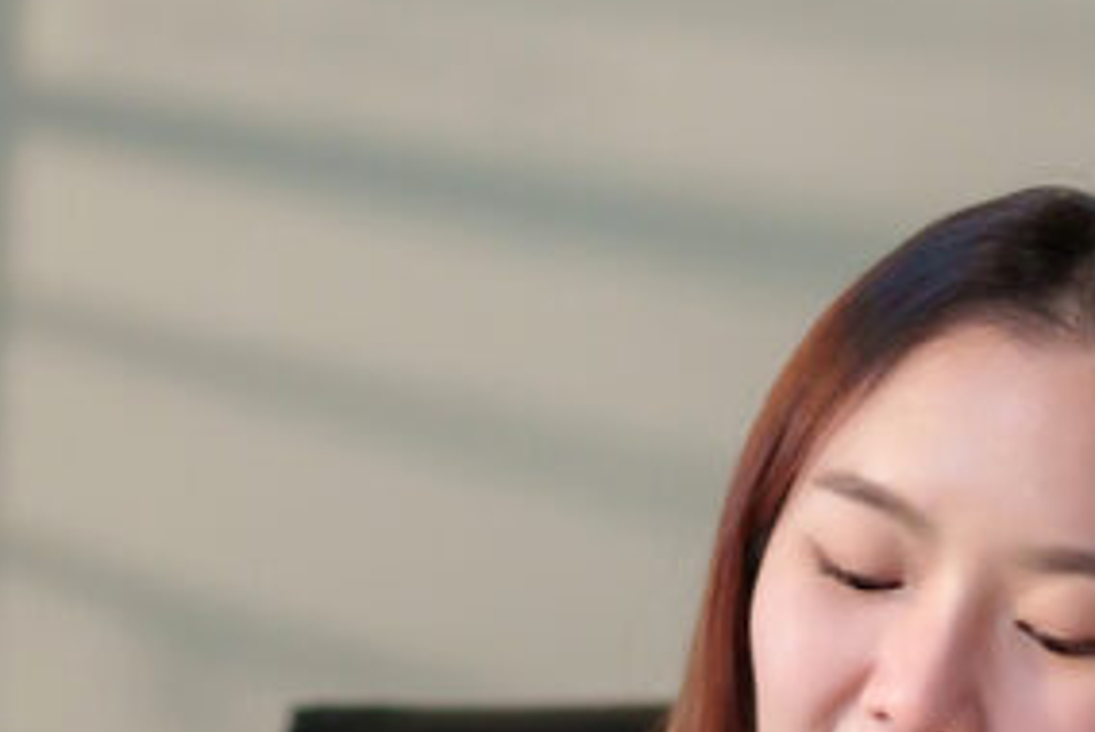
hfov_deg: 11.4
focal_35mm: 180
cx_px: 432
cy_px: 919
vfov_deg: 7.6
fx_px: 5481
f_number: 2
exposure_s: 1/1000
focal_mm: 50
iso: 640
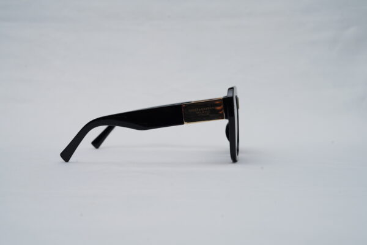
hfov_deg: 39.6
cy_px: 122
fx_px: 510
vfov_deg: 27.0
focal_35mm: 50
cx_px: 184
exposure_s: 1/160
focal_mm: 50
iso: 100
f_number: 9
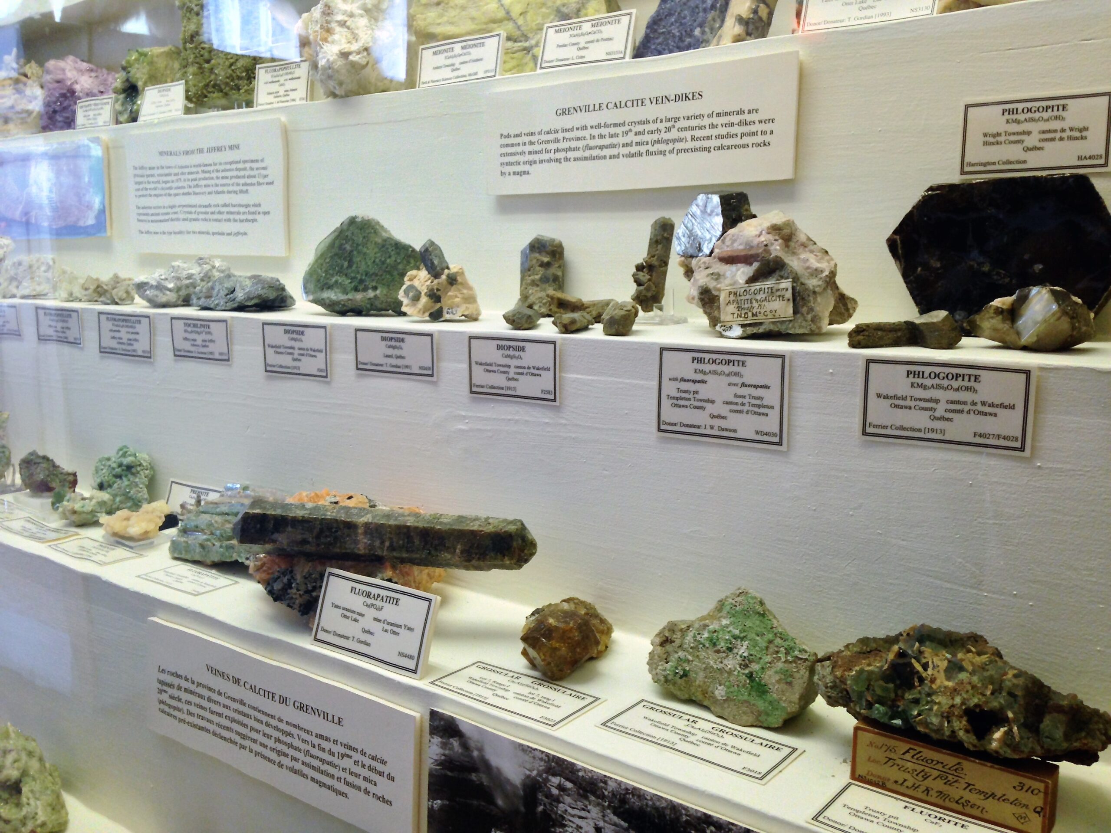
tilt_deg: -9.2
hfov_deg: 55.4
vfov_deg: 42.9
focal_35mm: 33
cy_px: 416
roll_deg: +1.1
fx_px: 1059
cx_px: 556
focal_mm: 4.12
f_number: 2.4
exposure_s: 1/20
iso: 80
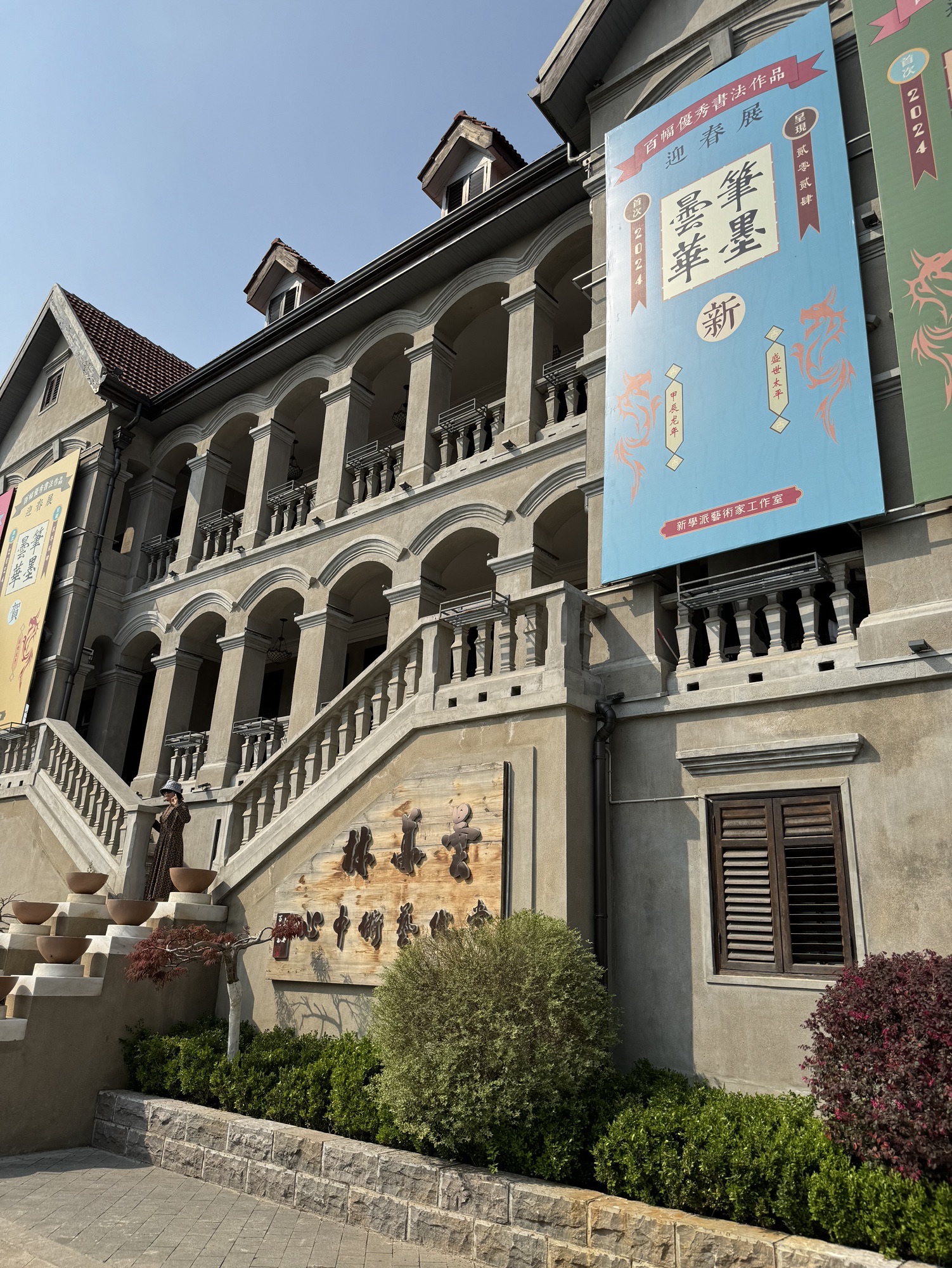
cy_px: 634
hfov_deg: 56.9
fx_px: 879
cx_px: 476
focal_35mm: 24
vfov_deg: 71.6
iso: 80
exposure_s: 1/6410
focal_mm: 6.76
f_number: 1.78
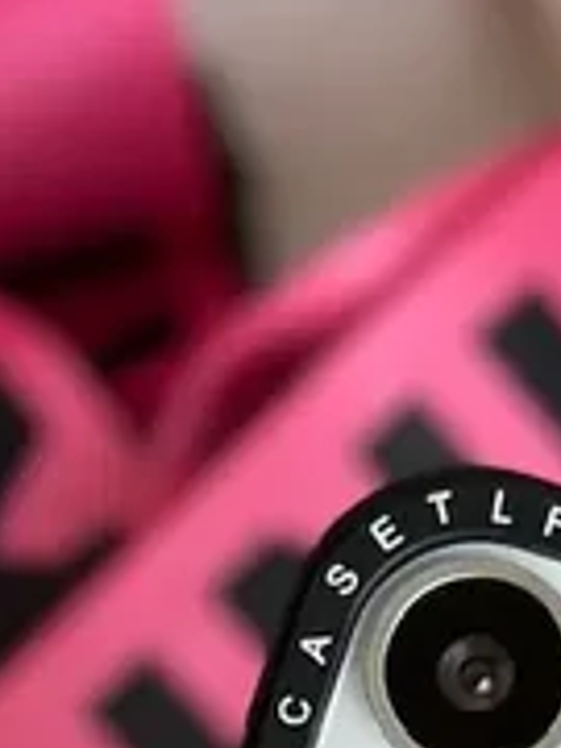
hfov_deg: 6.2
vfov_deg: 7.7
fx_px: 5186
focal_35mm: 240
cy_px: 1783
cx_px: 513
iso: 80
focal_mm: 6.86
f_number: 1.78
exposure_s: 1/615
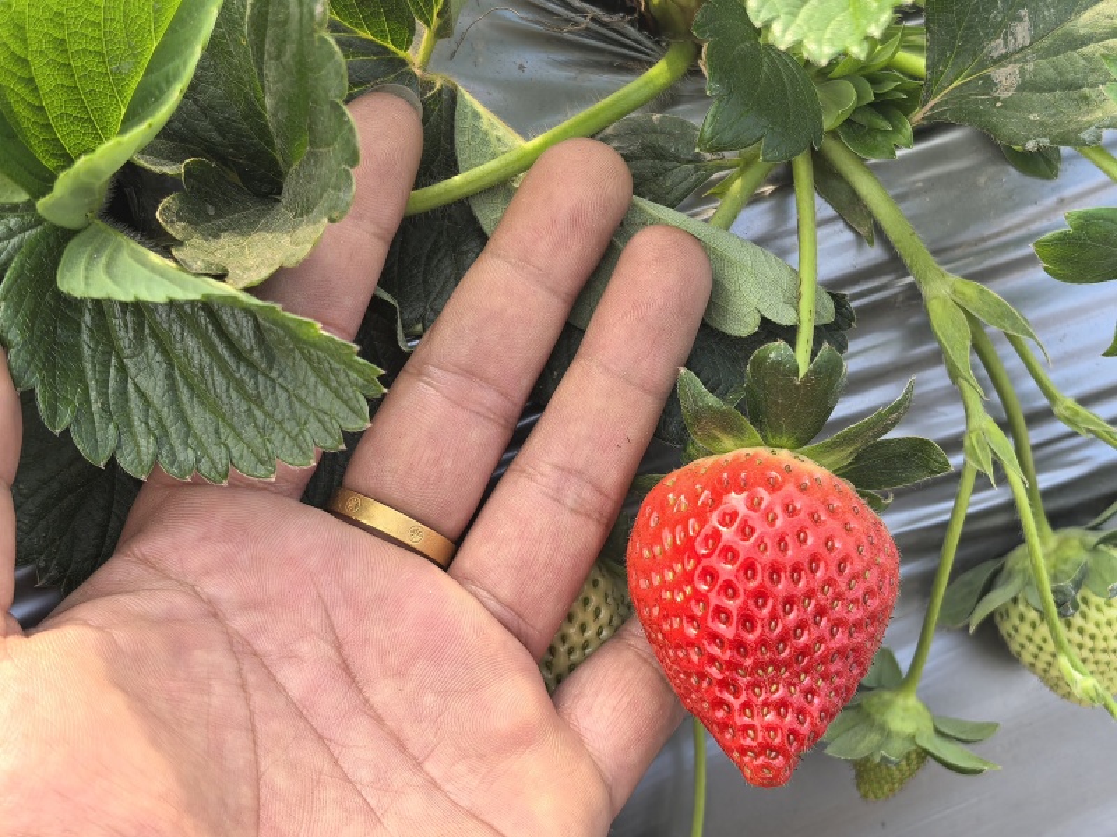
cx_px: 558
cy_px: 418
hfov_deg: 38.9
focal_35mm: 49
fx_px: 1581
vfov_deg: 29.7
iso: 160
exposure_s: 1/415
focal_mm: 6.98
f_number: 2
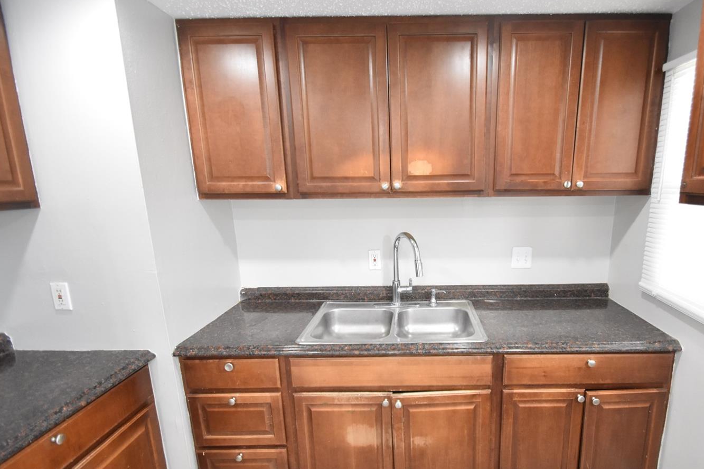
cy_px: 258
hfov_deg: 89.0
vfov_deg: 67.2
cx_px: 418
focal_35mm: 18
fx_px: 352
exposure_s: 1/60
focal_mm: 10
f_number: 3.5
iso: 2200
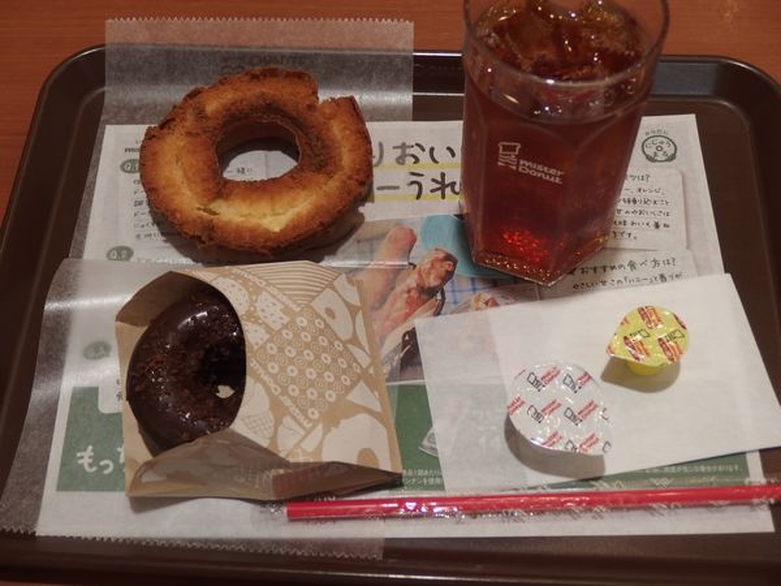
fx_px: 1151
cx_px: 390
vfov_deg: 28.6
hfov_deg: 37.5
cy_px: 293
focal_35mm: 51
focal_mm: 9.2
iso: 160
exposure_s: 1/125
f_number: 2.2
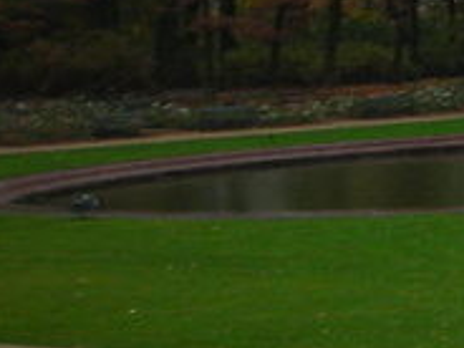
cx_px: 878
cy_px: -23
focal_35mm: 152
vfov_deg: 9.7
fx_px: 2037
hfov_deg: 11.8
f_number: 3
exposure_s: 1/30
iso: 70
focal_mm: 5.8
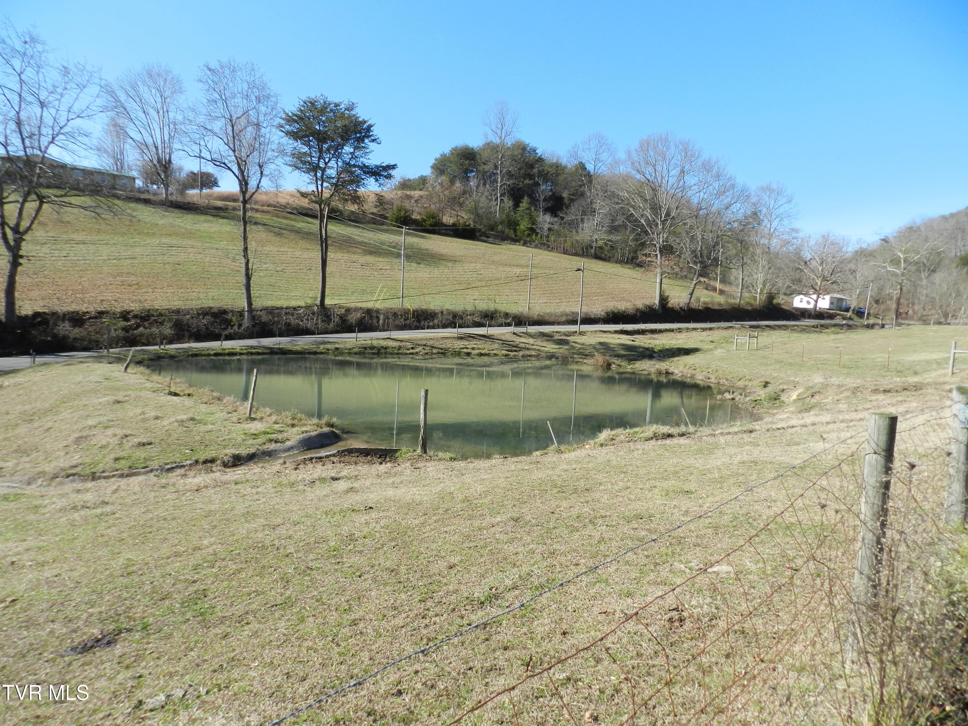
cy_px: 363
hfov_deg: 73.9
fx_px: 643
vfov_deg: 58.9
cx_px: 484
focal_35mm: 23
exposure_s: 1/800
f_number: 3.4
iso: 160
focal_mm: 4
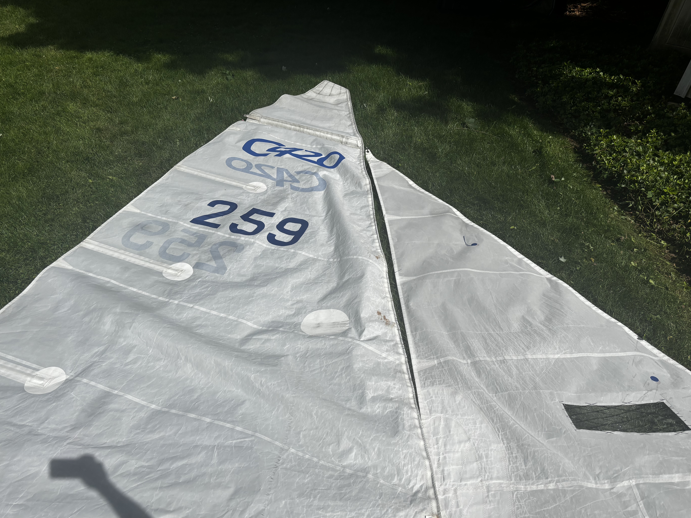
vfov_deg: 51.3
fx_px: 539
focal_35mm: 27
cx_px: 352
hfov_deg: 65.3
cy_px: 266
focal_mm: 5.96
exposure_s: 1/9091
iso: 50
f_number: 1.6
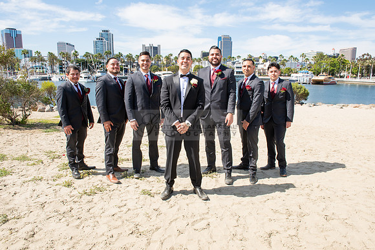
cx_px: 188
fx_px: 250
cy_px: 125
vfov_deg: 53.2
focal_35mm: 24
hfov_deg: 73.7
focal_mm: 24
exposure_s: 1/200
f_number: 11
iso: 200
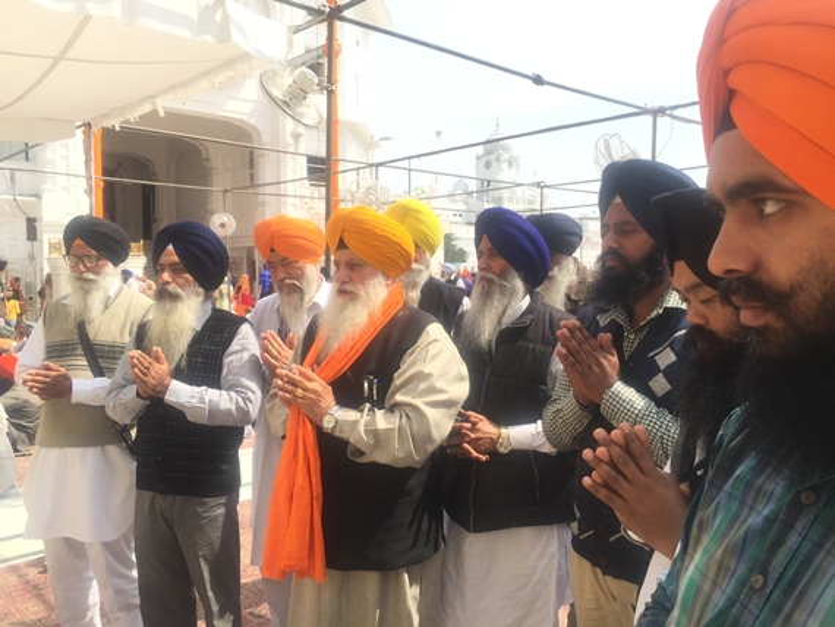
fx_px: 700
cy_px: 314
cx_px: 418
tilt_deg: -2.6
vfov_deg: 48.3
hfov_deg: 61.6
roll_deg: -0.8
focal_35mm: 29
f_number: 2.2
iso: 32
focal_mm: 4.15
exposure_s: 1/1236
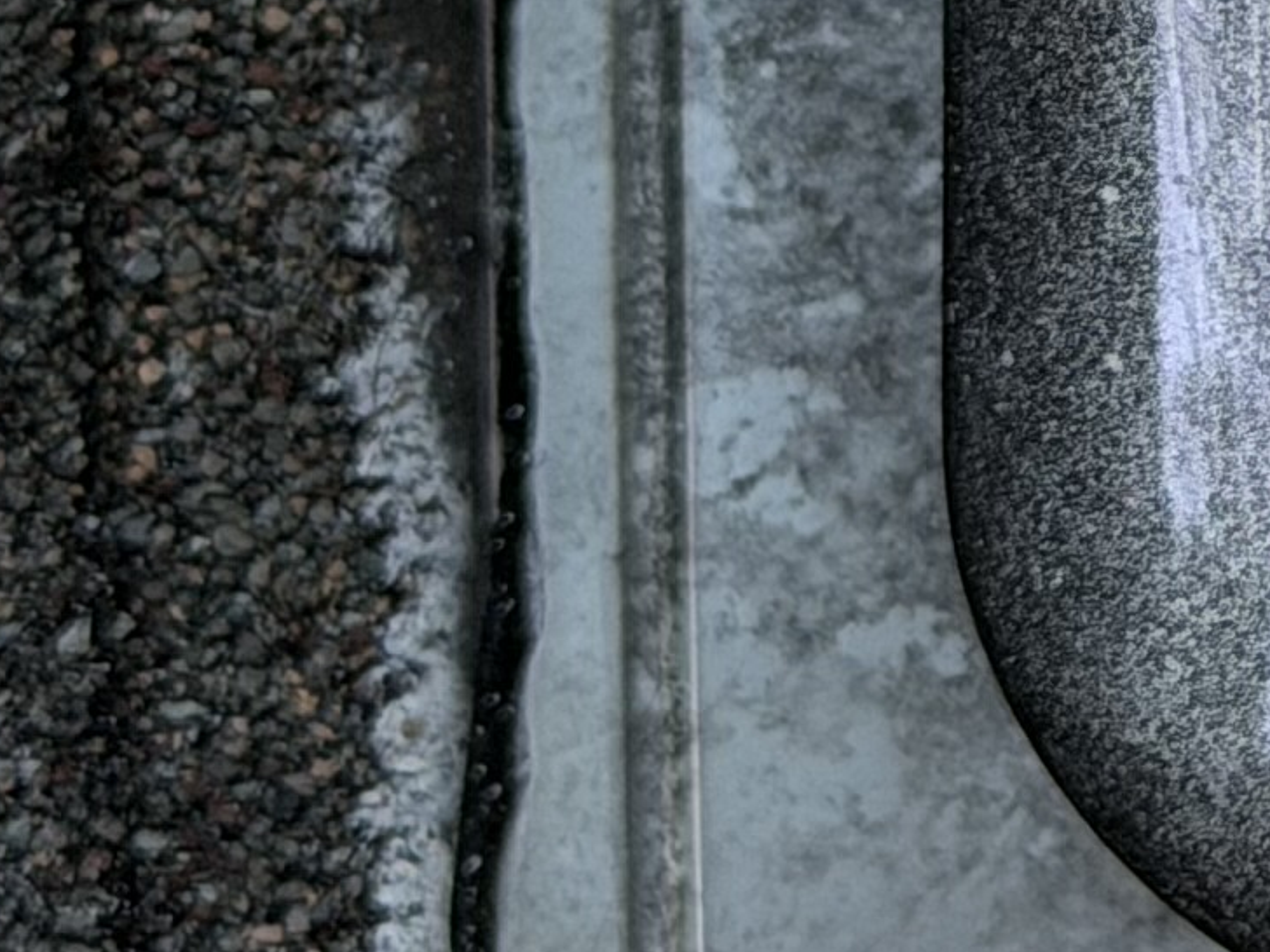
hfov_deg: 7.0
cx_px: 3076
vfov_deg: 5.4
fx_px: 9759
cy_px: -1118
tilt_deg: -54.2
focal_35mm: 266
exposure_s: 1/895
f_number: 1.78
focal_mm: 6.76
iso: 64
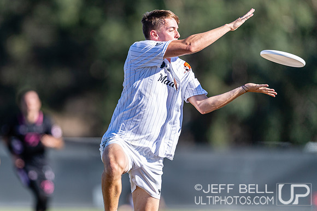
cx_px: 111
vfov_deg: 2.6
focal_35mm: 520
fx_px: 4577
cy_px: 106
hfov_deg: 4.0
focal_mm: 400
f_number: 2.8
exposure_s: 1/1600
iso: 100
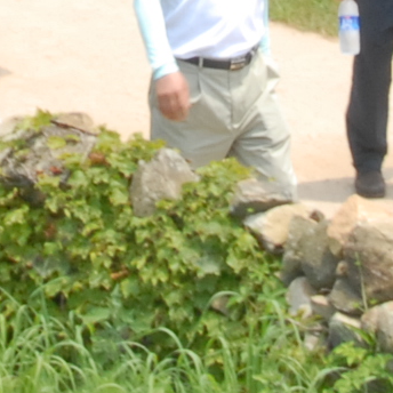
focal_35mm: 301
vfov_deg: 5.7
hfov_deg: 5.8
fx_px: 3866
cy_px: -275
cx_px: 112
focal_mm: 28
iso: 400
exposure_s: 1/50
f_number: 25
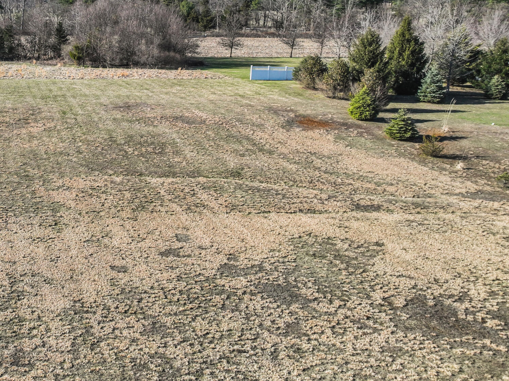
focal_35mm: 48
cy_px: 142
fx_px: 706
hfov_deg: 36.4
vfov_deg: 30.1
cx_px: 21
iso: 110
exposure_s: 1/500
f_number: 2.8
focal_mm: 12.29
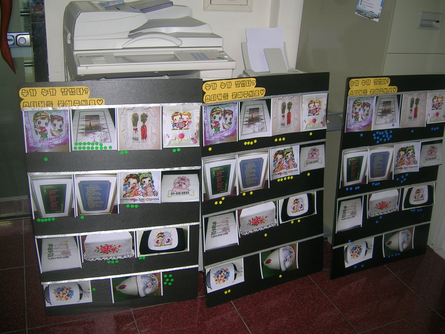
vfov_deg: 40.7
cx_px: 222
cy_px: 167
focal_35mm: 35
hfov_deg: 52.6
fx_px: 450
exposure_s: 1/60.1
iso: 50
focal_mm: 5.4
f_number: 2.8
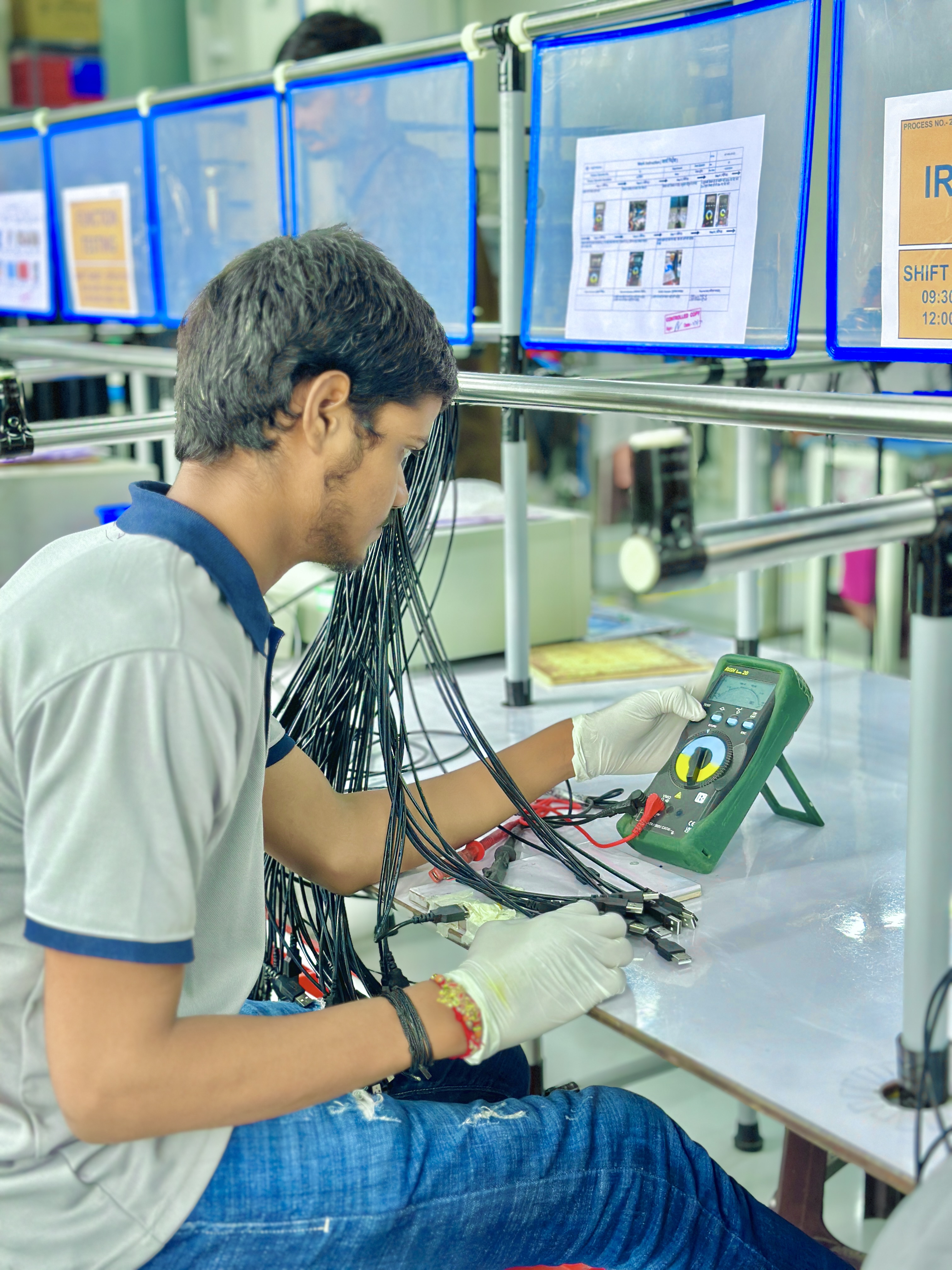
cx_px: 476
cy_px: 635
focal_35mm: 48
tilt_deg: -11.7
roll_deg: +0.5
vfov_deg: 39.7
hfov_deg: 30.3
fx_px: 1760
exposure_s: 1/100
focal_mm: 6.86
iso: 80
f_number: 1.78
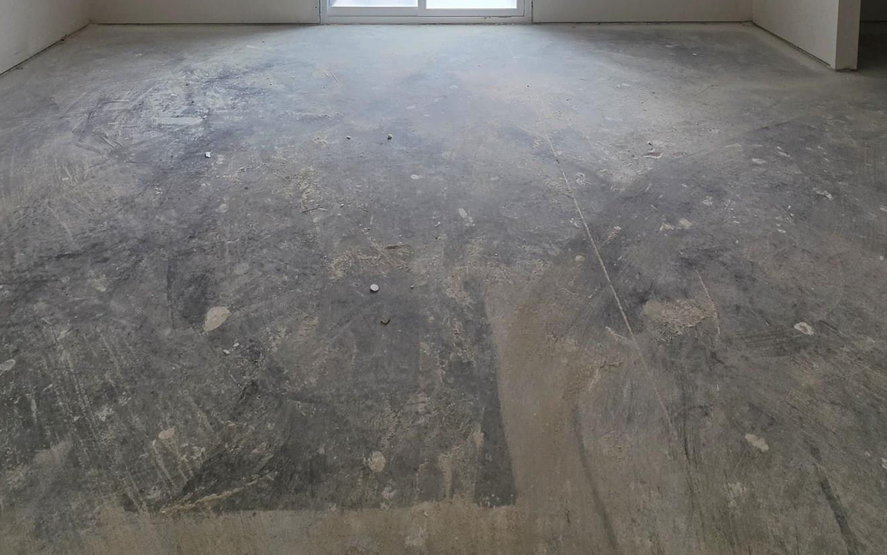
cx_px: 414
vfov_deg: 38.5
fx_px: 580
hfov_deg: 74.7
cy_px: -104
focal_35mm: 24
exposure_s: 1/120
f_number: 1.9
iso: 100
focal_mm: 2.2
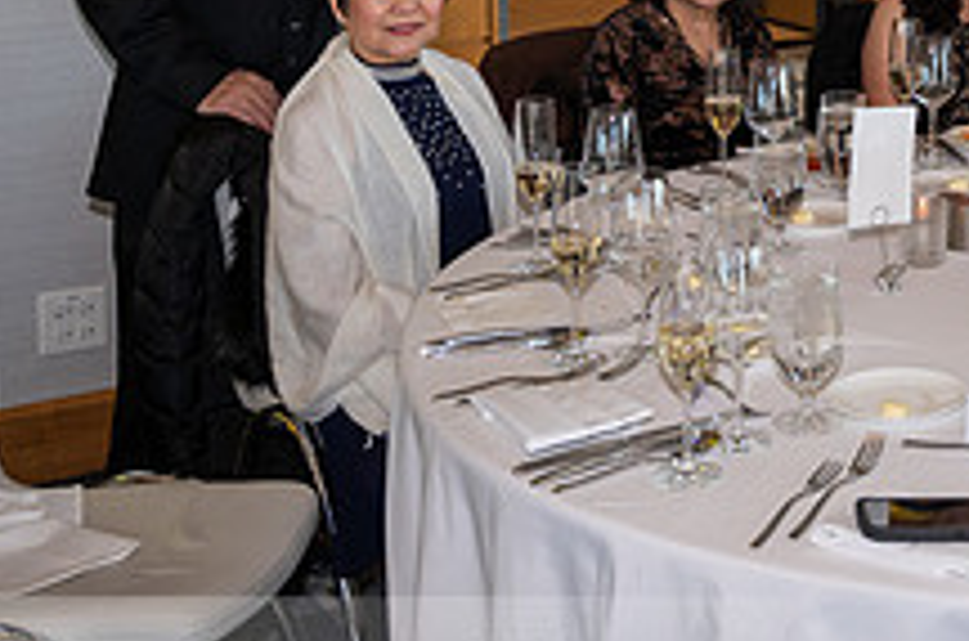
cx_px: 1081
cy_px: -94
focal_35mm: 74
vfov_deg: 17.6
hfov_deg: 25.3
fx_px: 1987
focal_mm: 27.5
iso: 1000
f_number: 5.6
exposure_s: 1/160
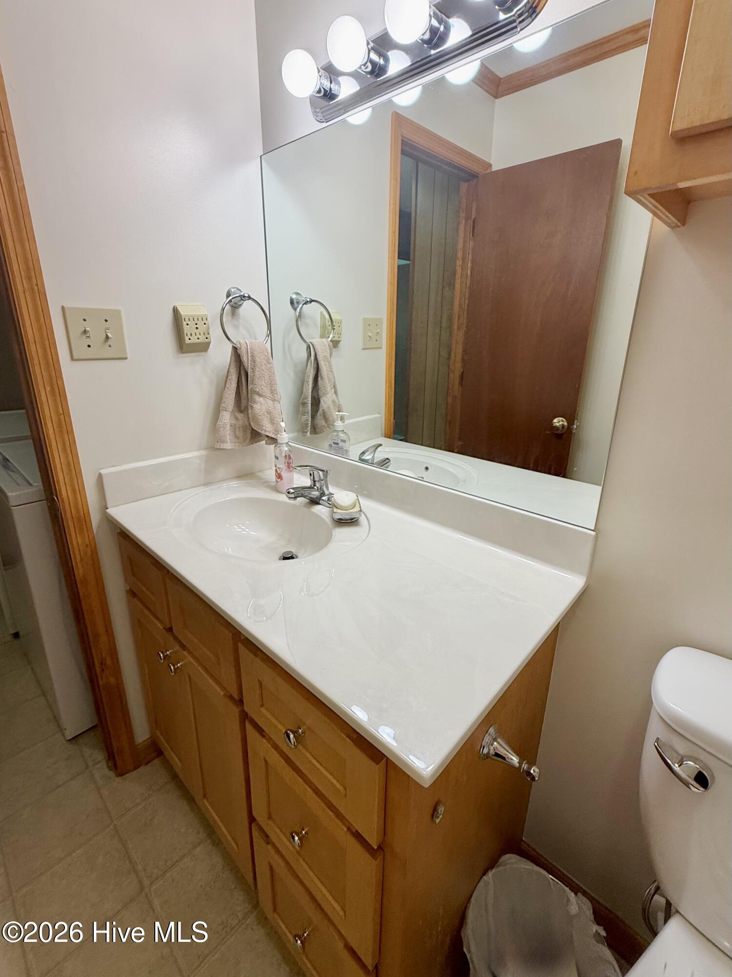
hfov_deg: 85.6
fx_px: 395
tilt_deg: -19.3
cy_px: 488
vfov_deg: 102.1
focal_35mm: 14
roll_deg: -1.9
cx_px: 366
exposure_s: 1/120
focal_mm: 2.22
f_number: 2.2
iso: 125
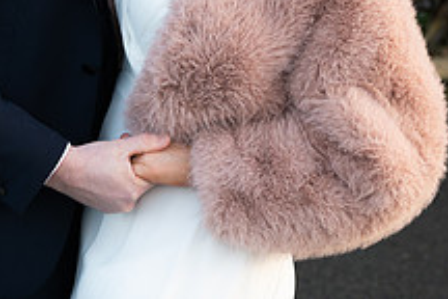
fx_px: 1269
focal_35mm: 102
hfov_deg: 19.9
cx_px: 116
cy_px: -101
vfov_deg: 12.9
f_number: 3.5
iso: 160
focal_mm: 38
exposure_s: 1/160
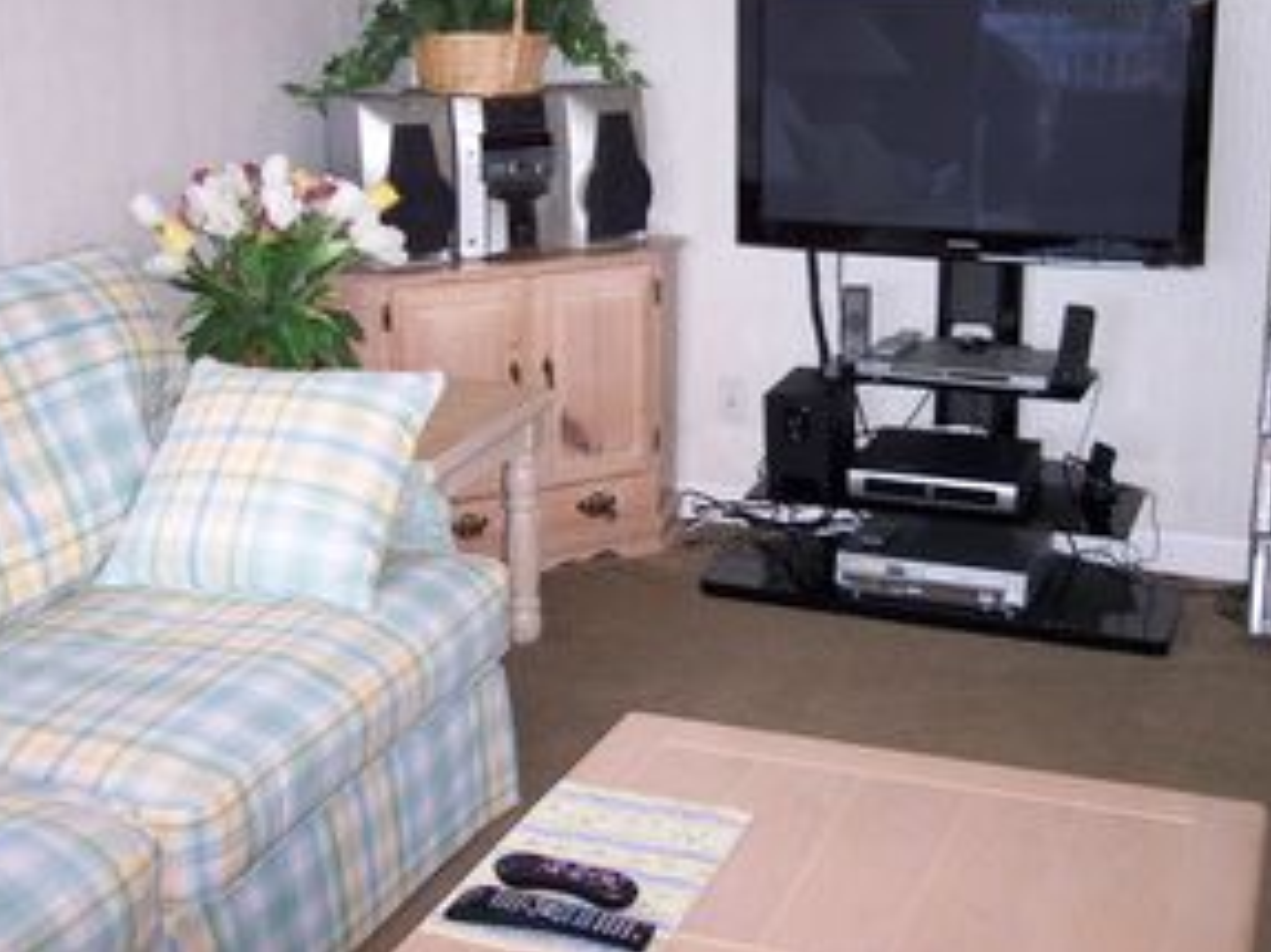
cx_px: 682
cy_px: 345
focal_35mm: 50
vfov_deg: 29.0
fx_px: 1835
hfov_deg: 38.2
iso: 100
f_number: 2.8
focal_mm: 8
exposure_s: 1/60
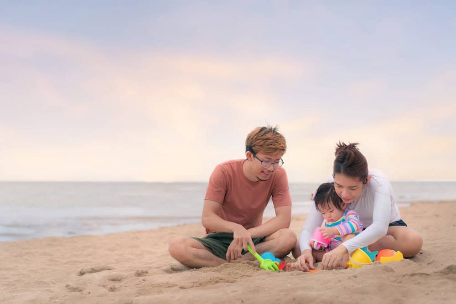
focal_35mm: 55
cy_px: 152
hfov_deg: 36.2
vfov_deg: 24.6
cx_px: 228
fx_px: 697
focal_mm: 55
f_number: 2.8
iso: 100
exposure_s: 1/1600
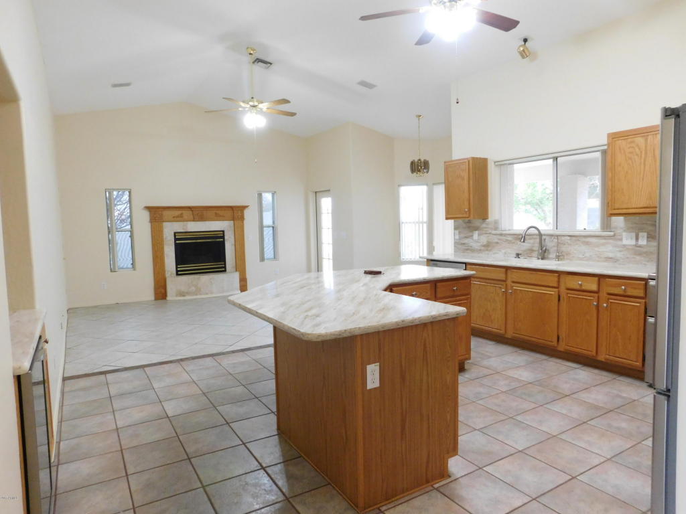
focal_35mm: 23
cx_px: 343
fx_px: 456
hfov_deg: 73.9
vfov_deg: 58.9
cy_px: 257
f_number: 3
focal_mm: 4
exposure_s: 1/30
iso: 400
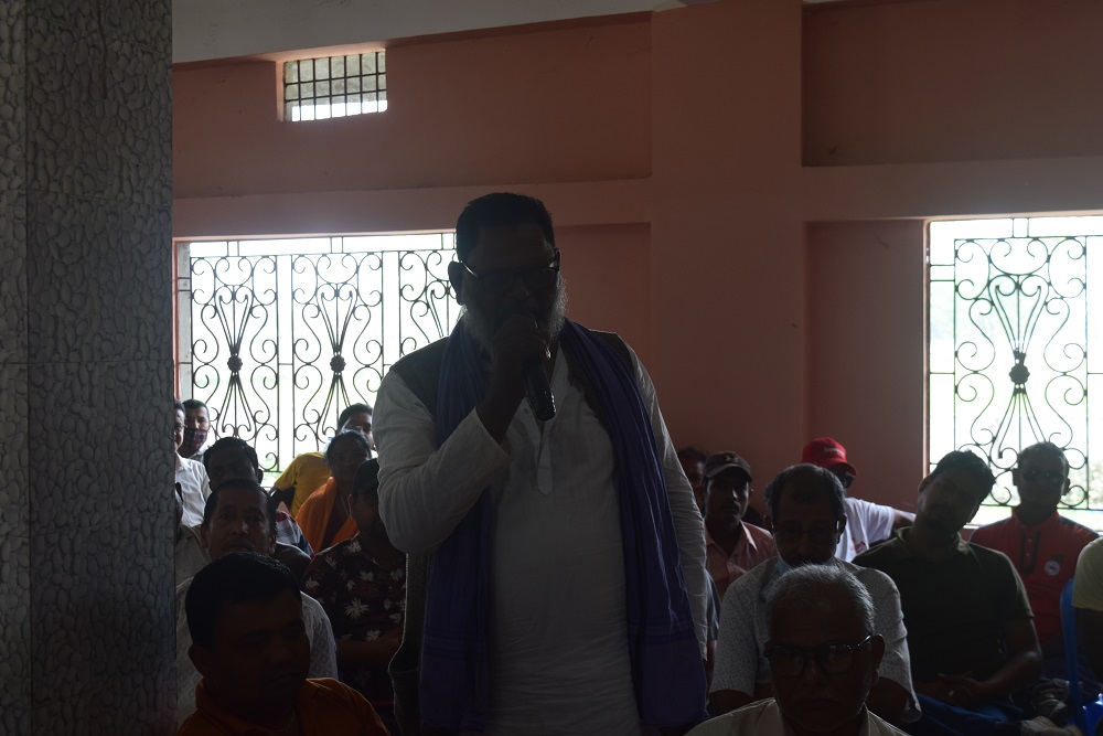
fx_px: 1425
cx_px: 552
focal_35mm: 46
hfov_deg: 42.3
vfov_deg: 29.0
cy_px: 368
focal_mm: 31
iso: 400
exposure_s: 1/80
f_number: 8
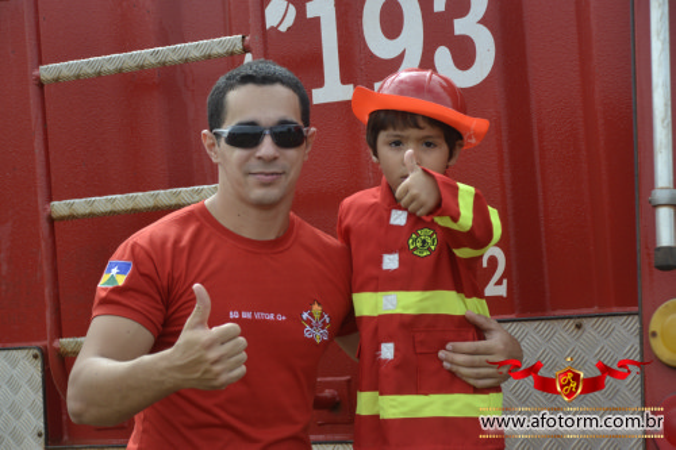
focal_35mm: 105
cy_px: 225
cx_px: 338
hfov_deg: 19.5
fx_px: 1971
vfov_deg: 13.0
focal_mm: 70
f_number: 5.3
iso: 400
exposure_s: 1/800
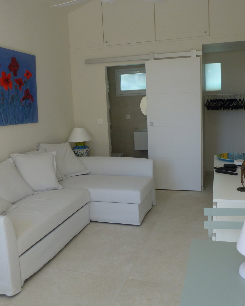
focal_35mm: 32
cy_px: 151
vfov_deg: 55.7
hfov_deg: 45.8
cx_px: 133
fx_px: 290
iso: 100
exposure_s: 1/125
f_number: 3.3
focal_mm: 4.3
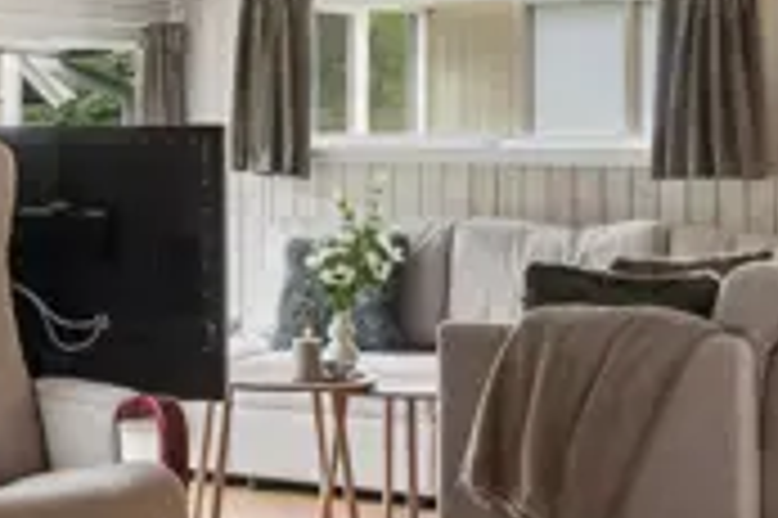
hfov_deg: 18.6
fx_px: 2245
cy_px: 144
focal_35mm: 104
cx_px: -157
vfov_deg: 13.1
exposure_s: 1/30
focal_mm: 20
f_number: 8
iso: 200
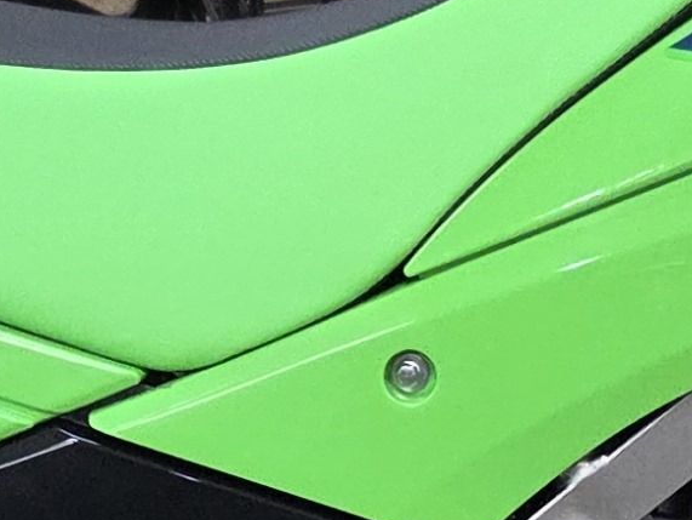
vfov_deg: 9.1
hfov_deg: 12.2
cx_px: 616
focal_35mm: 161
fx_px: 3221
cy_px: 665
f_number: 1.8
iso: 320
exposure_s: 1/120
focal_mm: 5.4
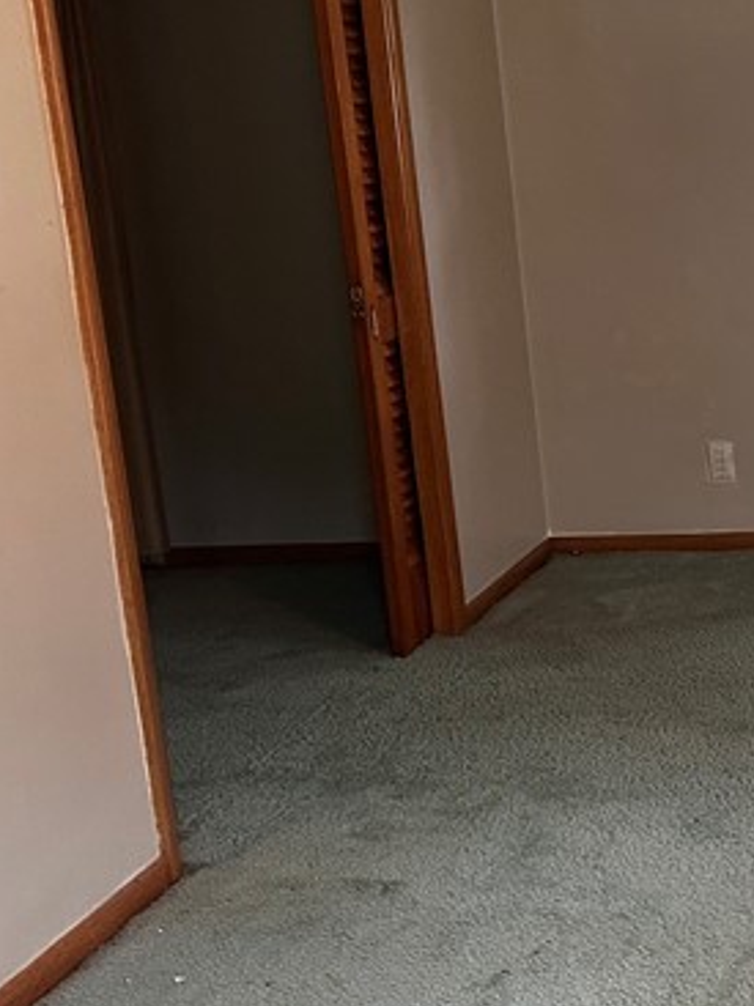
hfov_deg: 17.8
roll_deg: +0.3
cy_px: 518
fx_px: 1947
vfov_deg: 29.0
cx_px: 1333
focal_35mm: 67
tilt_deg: -13.0
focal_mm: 6.86
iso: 250
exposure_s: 1/60
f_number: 1.78
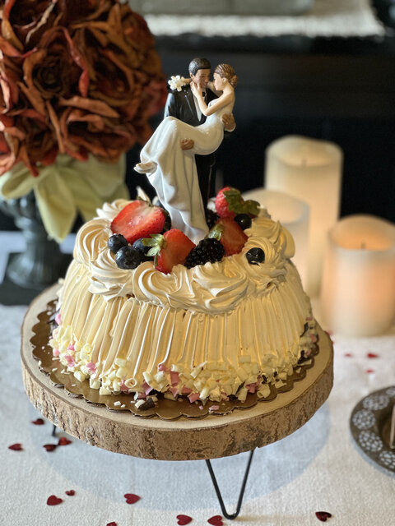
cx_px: 198
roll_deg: +0.4
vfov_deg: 25.3
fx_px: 1172
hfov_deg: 19.1
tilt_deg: -27.9
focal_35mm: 77
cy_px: 263
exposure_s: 1/30
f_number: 2.8
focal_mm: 9
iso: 320
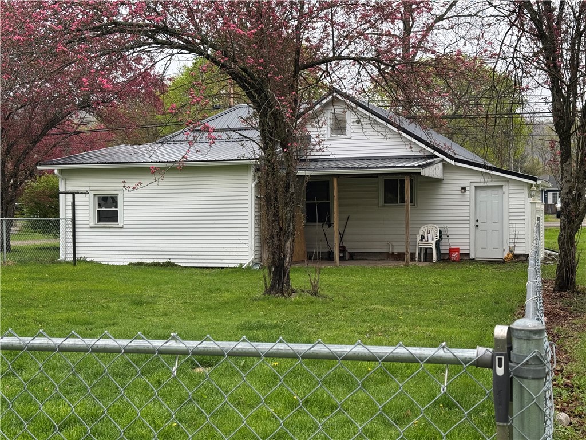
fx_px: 813
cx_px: 293
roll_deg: +0.0
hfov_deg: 39.7
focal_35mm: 48
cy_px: 220
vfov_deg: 30.3
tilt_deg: -1.9
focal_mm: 6.76
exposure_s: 1/672
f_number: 1.78
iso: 64
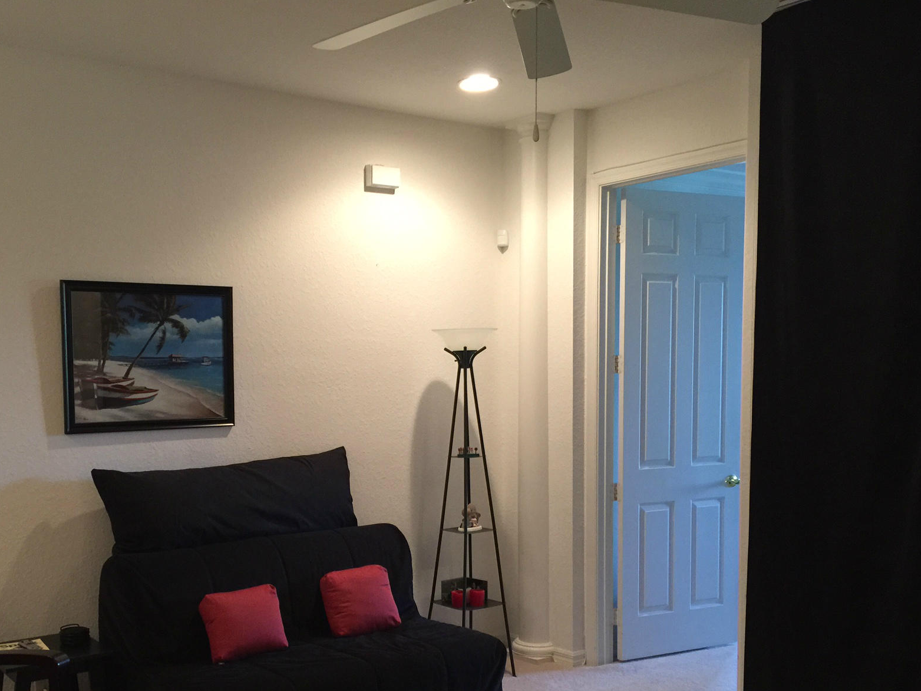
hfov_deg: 48.7
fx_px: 1011
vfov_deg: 37.4
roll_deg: +0.3
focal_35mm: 38
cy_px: 451
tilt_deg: -3.5
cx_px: 366
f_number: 2.2
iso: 125
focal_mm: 4.15
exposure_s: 1/15
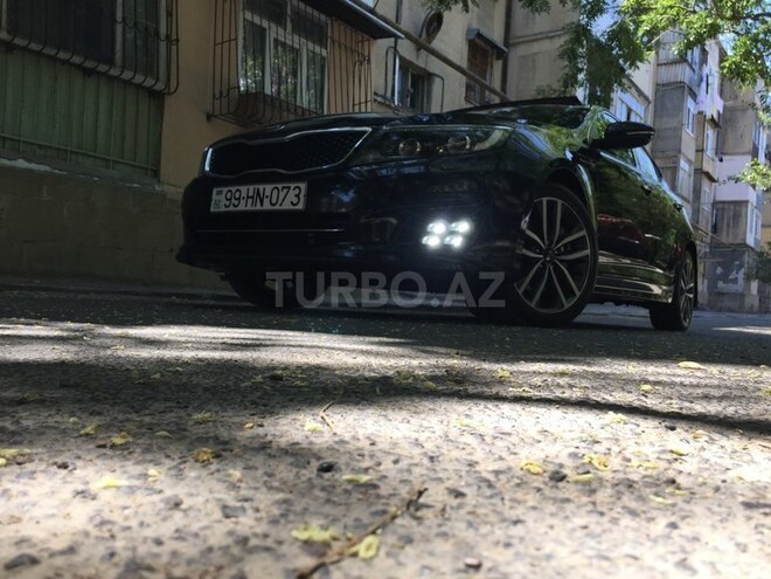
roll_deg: -4.7
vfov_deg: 48.2
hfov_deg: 61.7
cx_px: 386
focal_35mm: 29
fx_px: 646
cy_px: 290
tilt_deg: +1.2
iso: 32
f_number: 2.2
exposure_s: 1/520
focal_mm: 4.15
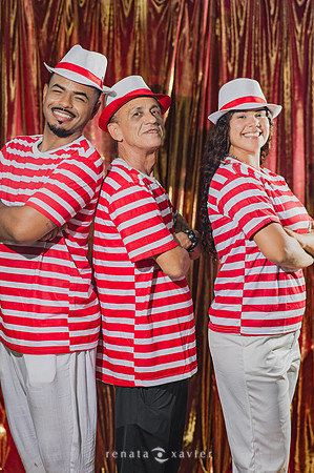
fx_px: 1115
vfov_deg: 23.9
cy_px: 236
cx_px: 157
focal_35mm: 85
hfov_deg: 16.0
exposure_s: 1/200
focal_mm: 85
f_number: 2.5
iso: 200
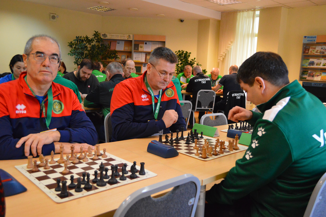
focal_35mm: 33
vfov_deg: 39.9
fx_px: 299
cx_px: 163
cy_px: 108
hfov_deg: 57.3
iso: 3200
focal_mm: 22
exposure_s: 1/250
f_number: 3.8
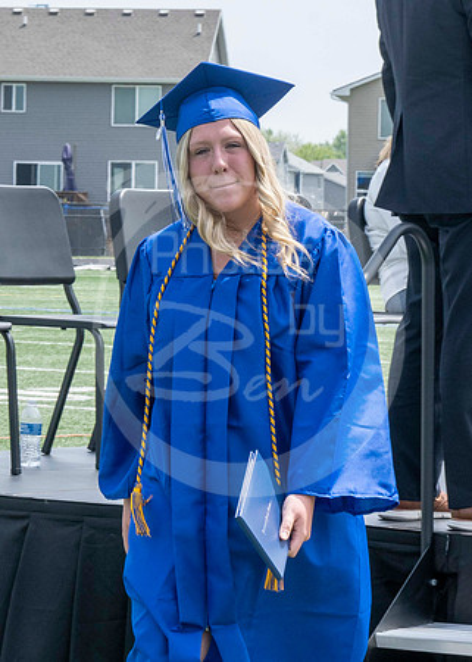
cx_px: 6
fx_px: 3767
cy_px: 214
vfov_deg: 10.0
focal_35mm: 201
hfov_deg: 7.1
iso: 200
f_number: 13
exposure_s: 1/250
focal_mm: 70
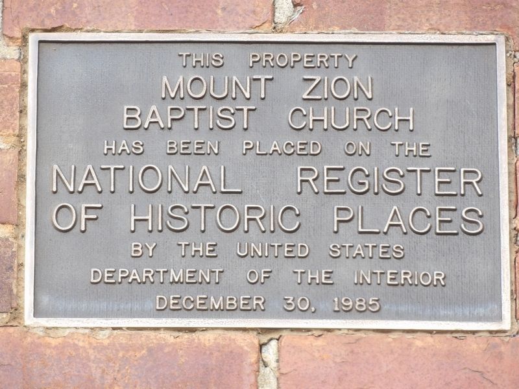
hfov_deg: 4.5
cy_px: 194
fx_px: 6597
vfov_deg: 3.4
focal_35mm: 440
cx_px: 260
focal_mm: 78.9
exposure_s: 1/68
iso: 200
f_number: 4.2
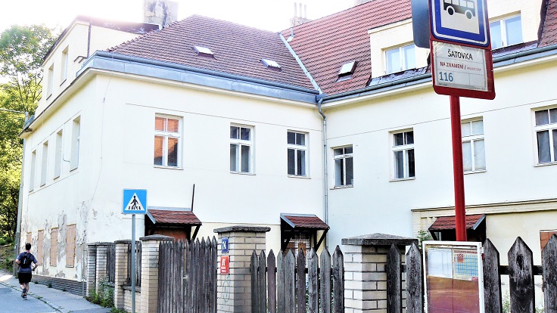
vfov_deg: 29.7
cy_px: 153
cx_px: 277
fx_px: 591
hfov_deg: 50.5
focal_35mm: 40
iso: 100
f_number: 4
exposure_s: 1/100
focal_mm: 6
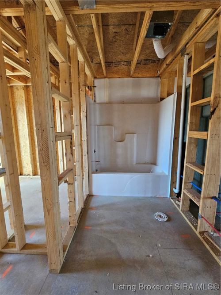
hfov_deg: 89.9
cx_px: 110
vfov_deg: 106.2
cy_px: 148
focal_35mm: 13
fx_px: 111
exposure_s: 1/100
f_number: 2.2
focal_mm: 2.2
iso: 400
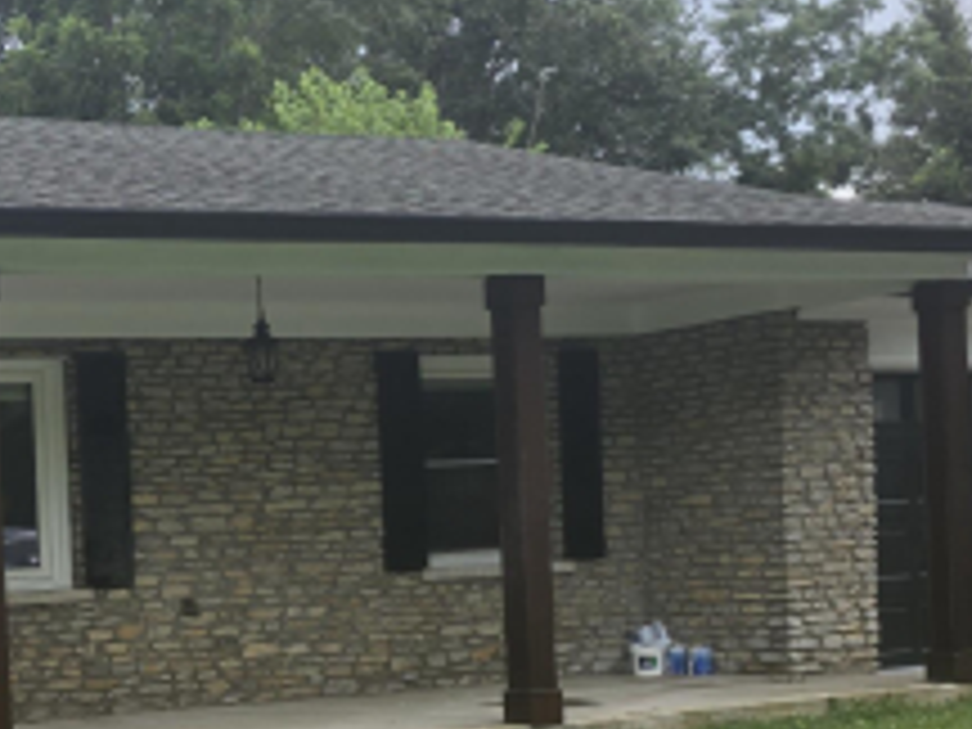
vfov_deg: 20.3
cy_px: 644
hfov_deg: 25.7
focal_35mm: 71
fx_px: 1994
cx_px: -52
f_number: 1.7
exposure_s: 1/180
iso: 16
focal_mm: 6.3
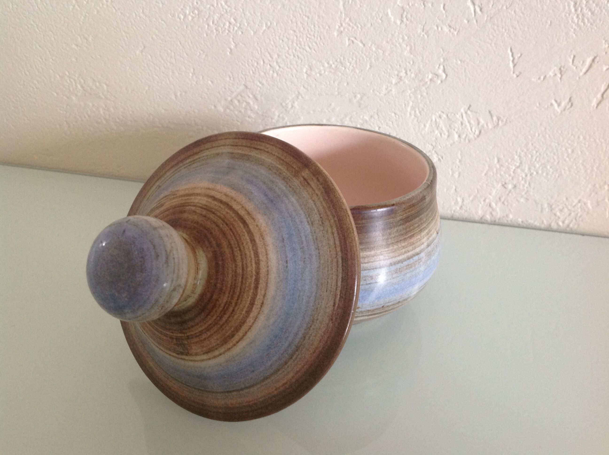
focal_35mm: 35
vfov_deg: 40.6
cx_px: 304
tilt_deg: -30.7
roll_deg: -2.4
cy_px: 228
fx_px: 615
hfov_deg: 52.7
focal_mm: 4.28
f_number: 2.4
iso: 160
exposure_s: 1/15
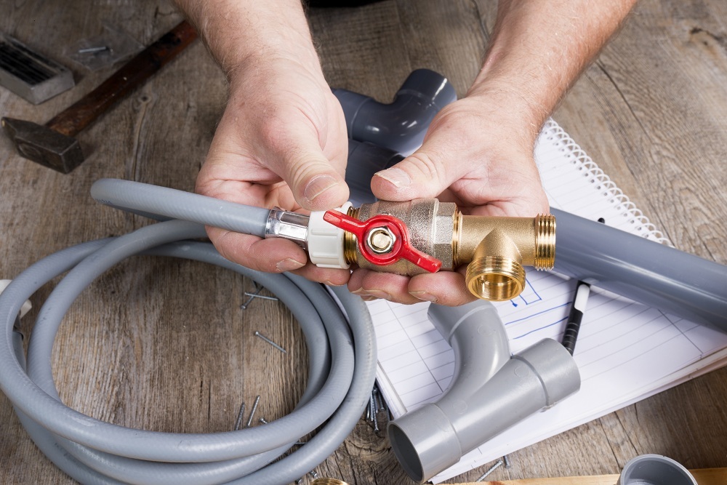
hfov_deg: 42.7
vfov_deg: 29.3
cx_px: 364
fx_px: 929
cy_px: 242
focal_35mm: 46
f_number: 20
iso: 100
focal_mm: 46
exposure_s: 1/160
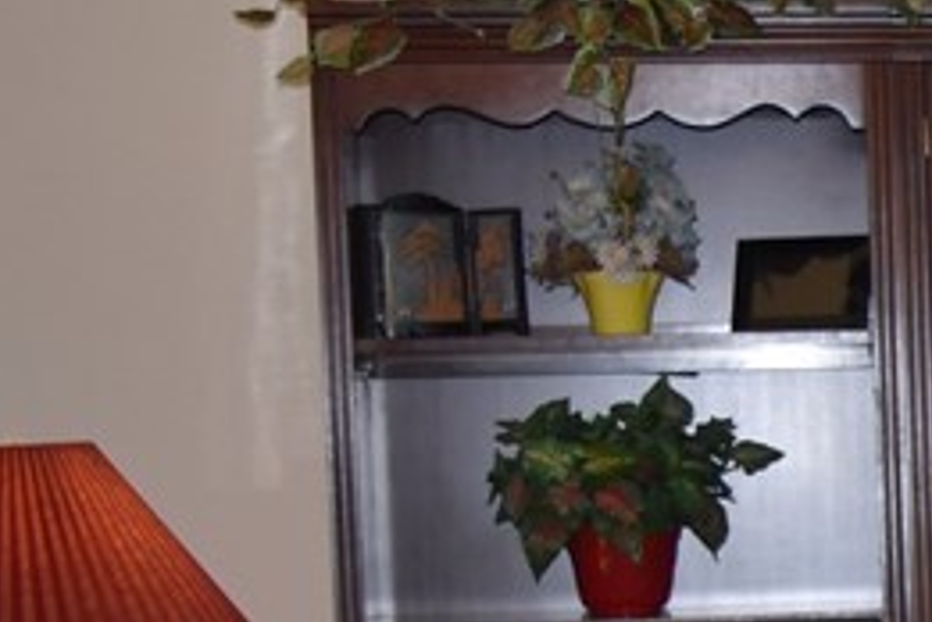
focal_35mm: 156
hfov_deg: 11.8
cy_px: 774
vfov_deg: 8.7
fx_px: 4040
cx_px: 1876
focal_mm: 25
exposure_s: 1/60
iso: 800
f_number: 4
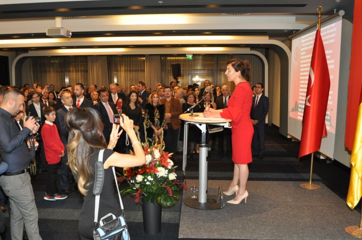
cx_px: 166
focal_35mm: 34
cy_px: 141
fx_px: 341
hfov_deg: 55.8
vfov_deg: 38.7
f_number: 4
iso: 800
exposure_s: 1/60
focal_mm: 18
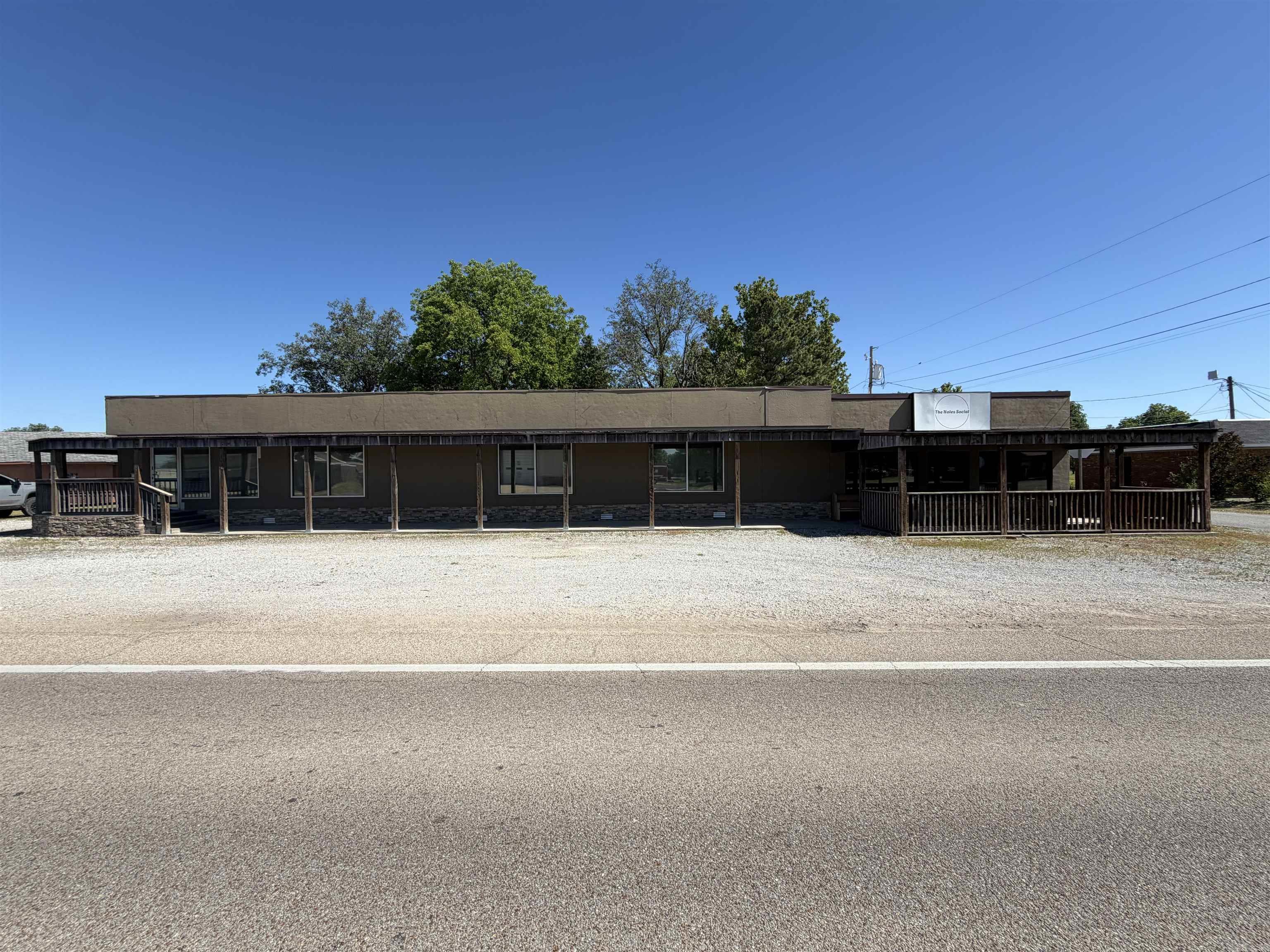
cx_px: 635
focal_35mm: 14
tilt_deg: +2.6
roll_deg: +2.6
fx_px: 514
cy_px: 476
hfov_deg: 102.1
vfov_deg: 85.7
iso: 20
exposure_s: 1/942
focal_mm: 2.22
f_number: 2.2
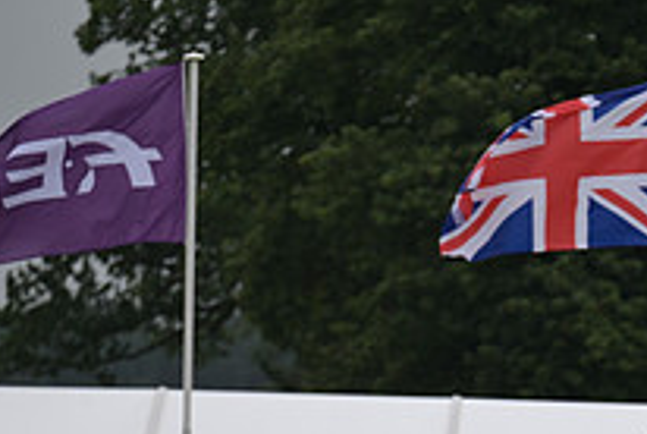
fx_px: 10115
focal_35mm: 562
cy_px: 602
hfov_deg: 3.7
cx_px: 861
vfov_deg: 2.5
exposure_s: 1/1250
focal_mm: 200
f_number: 4
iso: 360
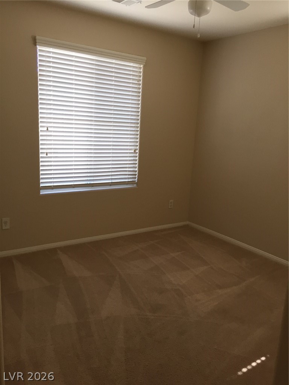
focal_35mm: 29
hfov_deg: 48.2
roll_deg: -2.4
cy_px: 192
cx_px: 144
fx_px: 323
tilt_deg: -11.6
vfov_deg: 61.7
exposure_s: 1/30
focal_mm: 4.15
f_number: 2.2
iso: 32
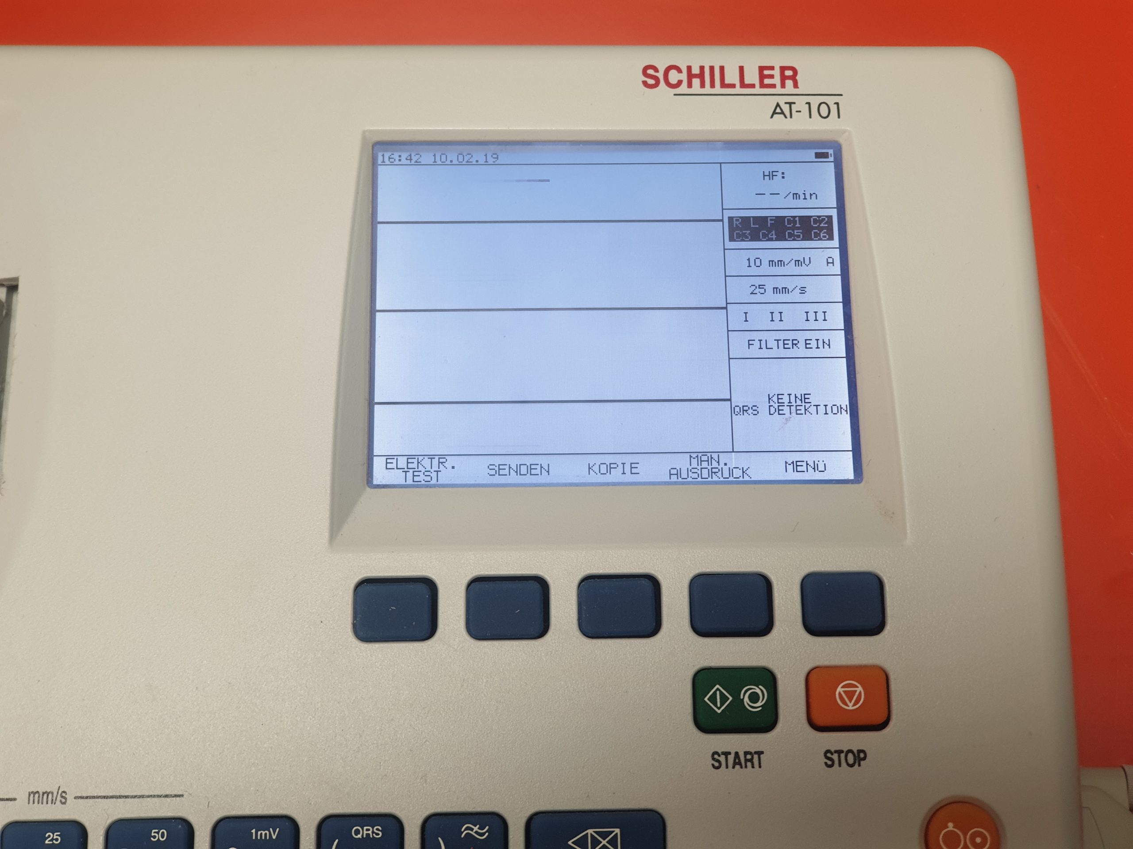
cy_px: 424
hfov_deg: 36.8
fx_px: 1702
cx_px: 566
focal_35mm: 52
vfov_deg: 28.0
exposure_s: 1/33
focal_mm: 6
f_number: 2.4
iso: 80
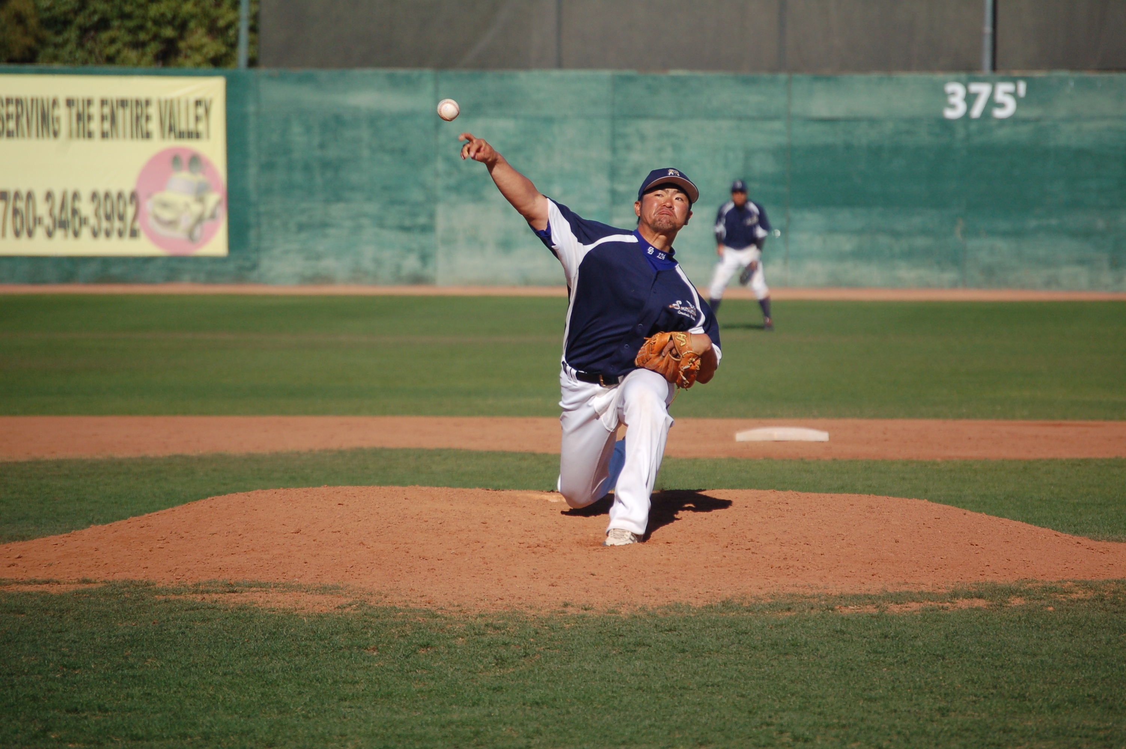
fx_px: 9375
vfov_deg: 4.6
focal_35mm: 300
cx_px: 563
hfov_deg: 6.9
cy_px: 374
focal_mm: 200
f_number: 5.6
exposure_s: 1/2000
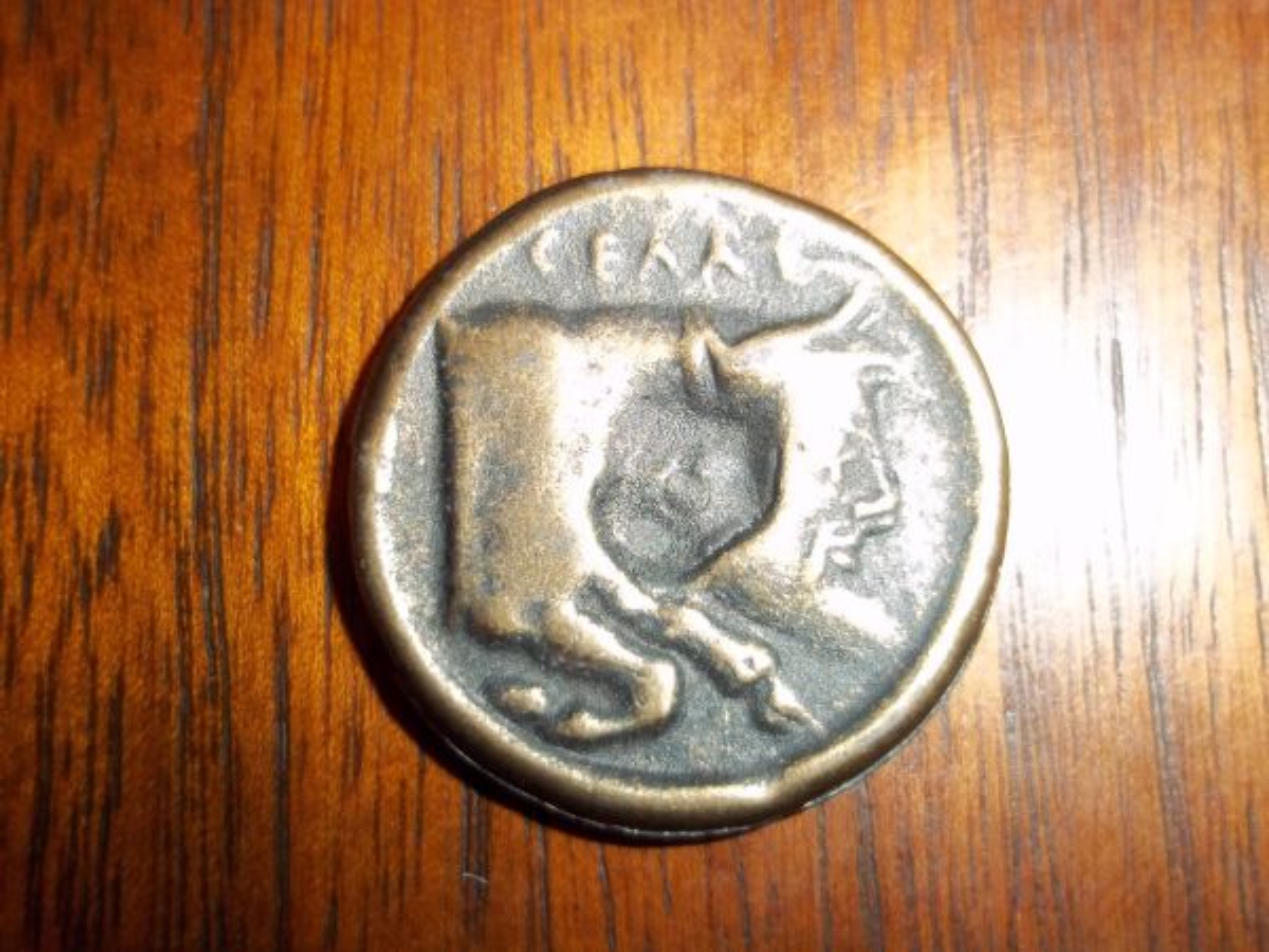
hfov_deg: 51.4
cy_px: 476
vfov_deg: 39.7
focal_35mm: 36
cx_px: 634
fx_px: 1320
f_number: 3.1
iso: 80
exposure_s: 1/30
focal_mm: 6.5
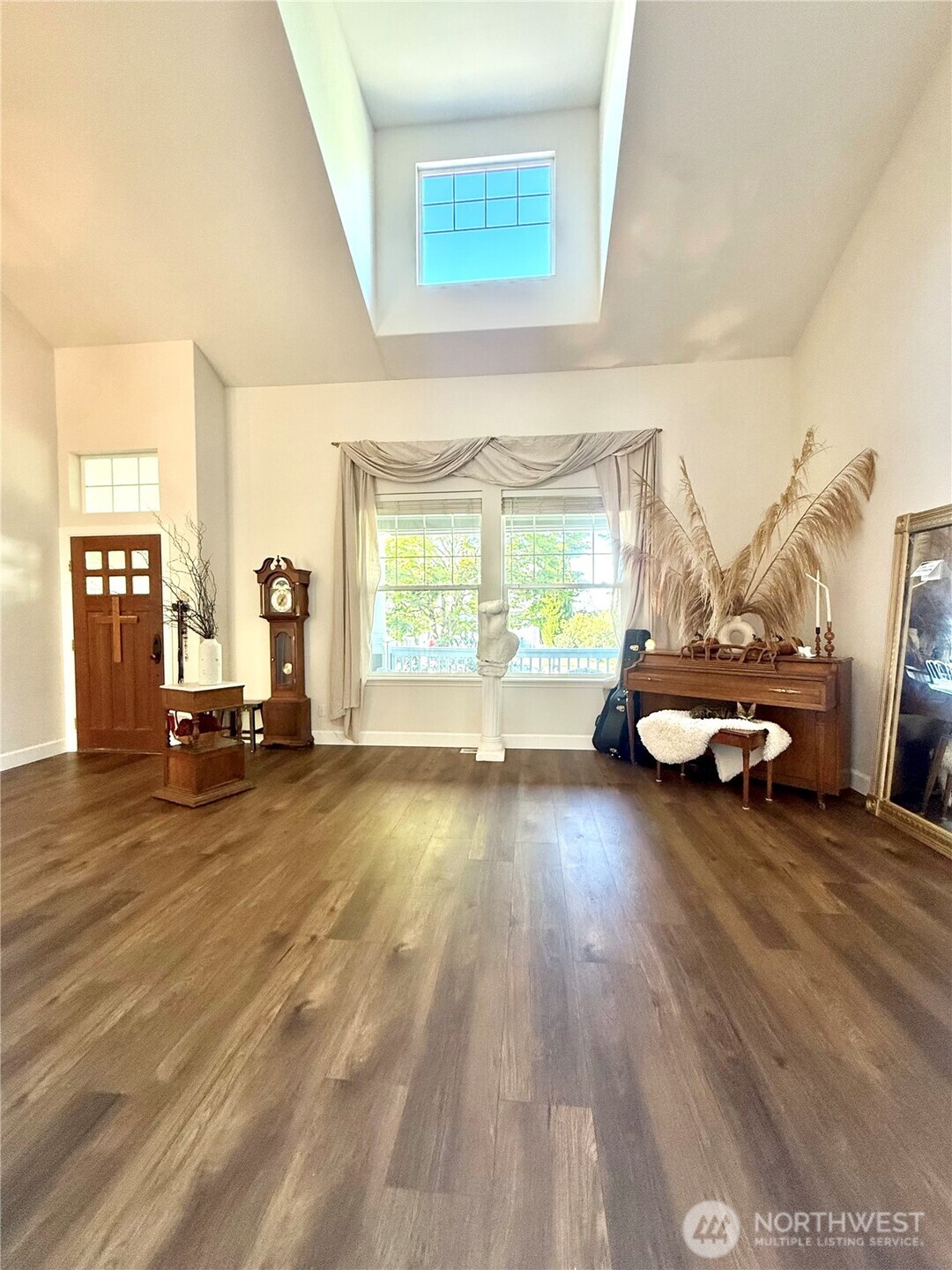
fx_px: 513
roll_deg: +0.6
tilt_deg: -1.5
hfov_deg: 85.7
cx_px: 476
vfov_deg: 102.1
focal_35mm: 14
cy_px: 635
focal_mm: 2.22
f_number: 2.2
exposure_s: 1/120
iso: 250
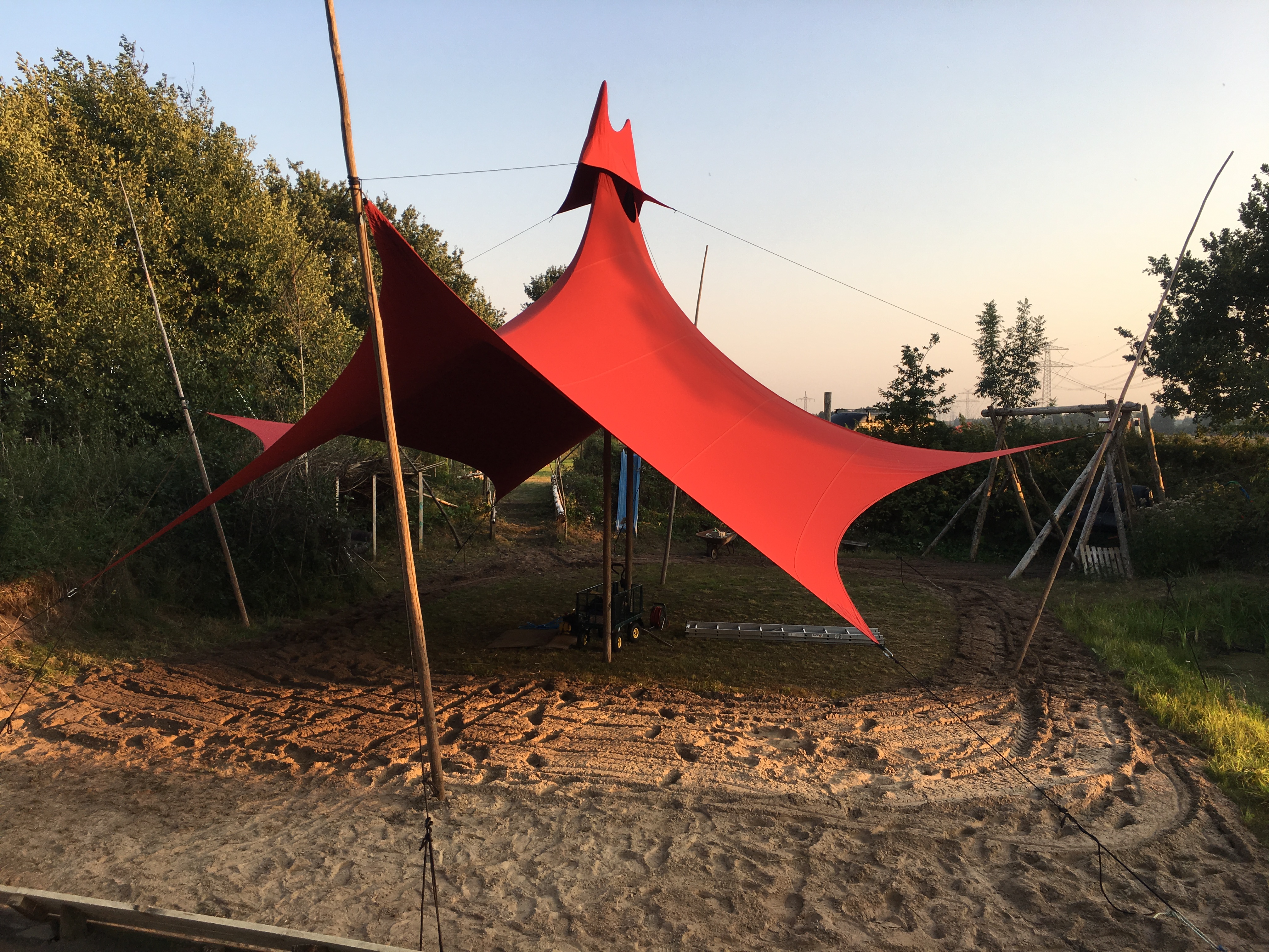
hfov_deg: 61.7
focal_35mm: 29
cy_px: 476
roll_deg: -1.0
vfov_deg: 48.2
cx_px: 634
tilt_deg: -0.7
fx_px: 1063
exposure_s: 1/358
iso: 25
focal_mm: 4.15
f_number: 2.2
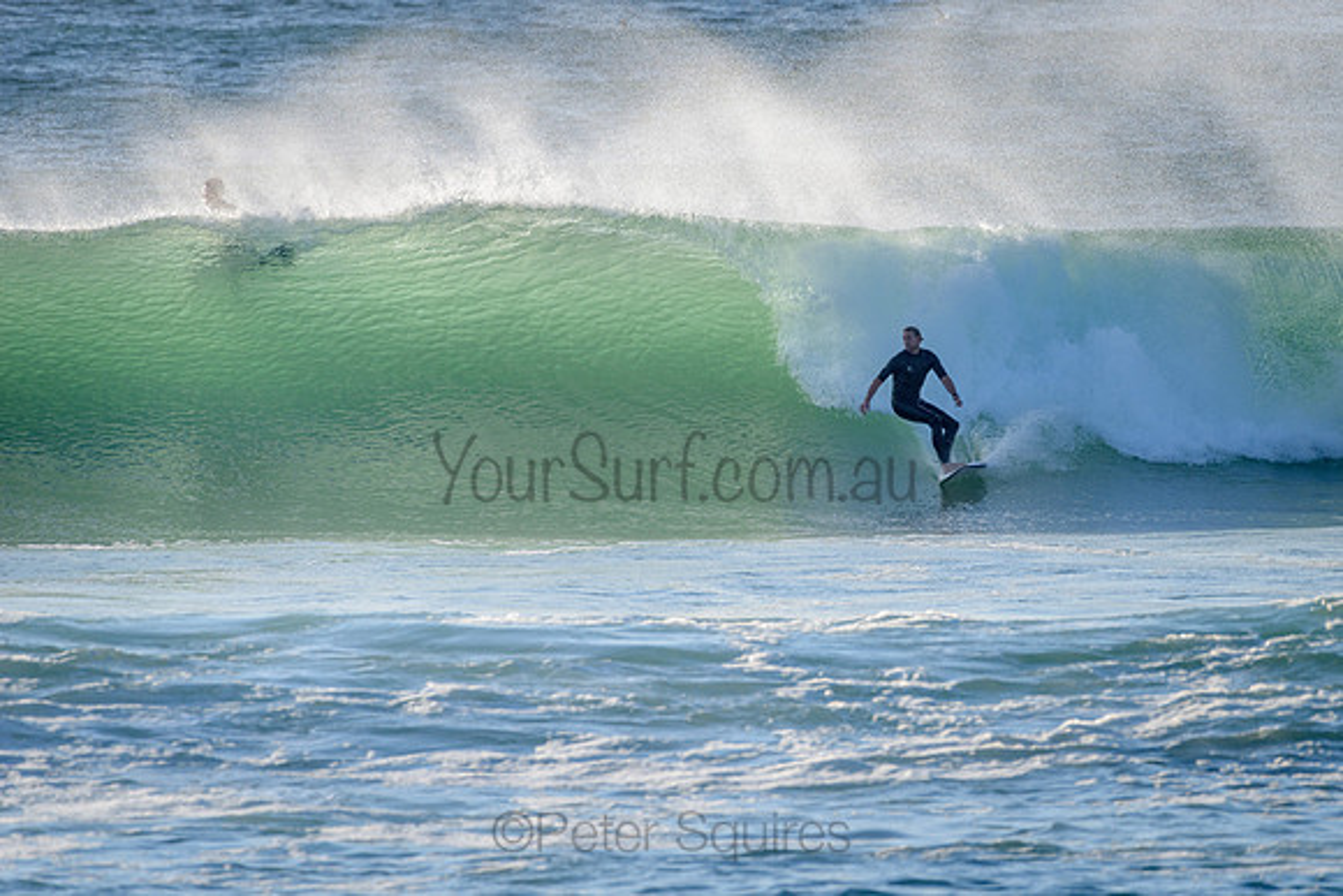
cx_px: 812
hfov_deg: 3.4
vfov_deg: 2.3
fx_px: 22559
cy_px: 354
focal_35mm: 605
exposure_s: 1/1250
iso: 180
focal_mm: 500
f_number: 5.6
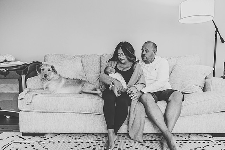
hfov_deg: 64.5
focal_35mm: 29
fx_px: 178
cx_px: 112
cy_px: 75
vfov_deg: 45.7
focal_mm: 28
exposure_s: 1/160
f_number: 2.8
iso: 800
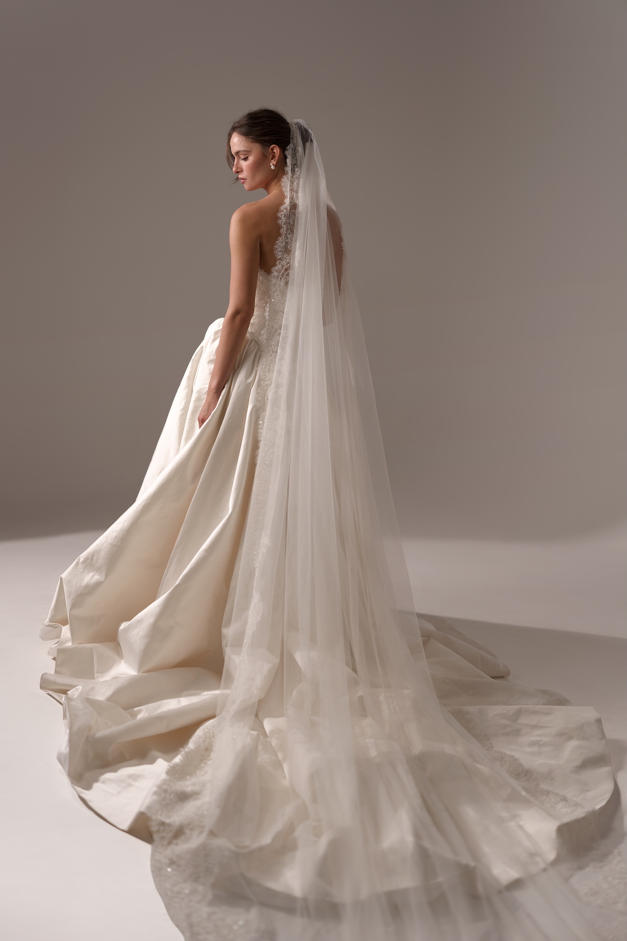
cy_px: 470
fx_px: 1306
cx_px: 314
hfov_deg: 27.0
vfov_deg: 39.6
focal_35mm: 50
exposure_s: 1/640
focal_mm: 50
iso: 50
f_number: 1.2
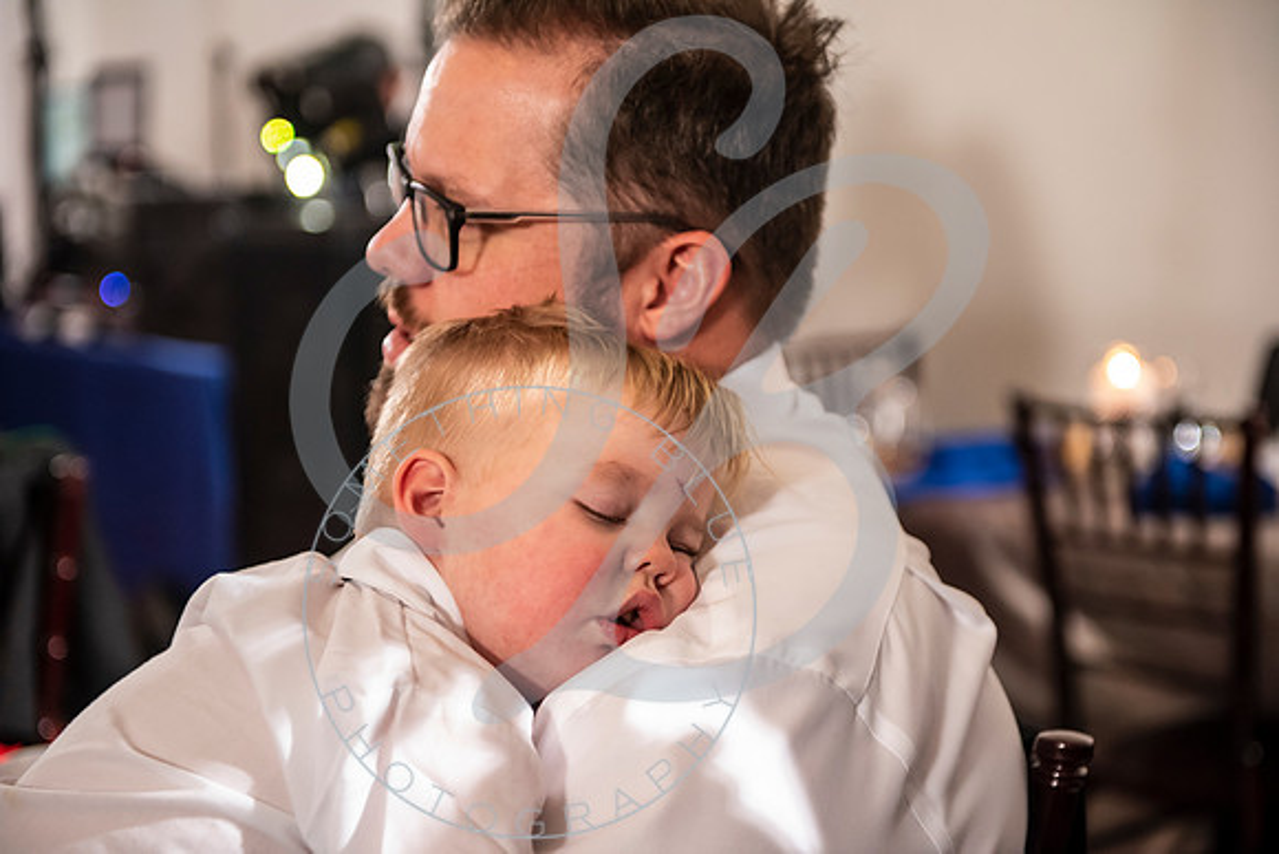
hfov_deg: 28.8
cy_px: 427
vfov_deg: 19.5
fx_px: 2487
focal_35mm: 70
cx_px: 640
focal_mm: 70
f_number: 2.8
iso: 4000
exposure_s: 1/125
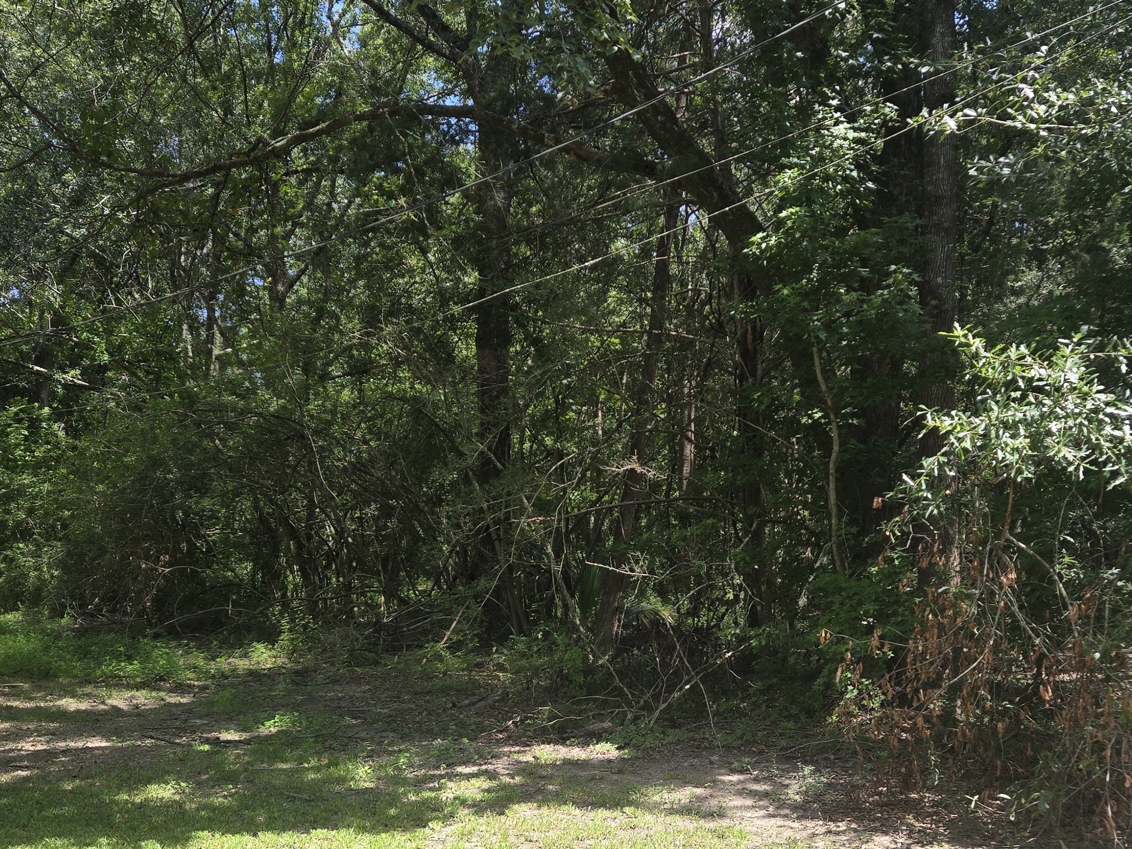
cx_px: 605
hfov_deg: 47.8
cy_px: 550
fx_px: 1275
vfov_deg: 36.5
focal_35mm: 39
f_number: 1.8
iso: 25
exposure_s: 1/447
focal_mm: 5.4
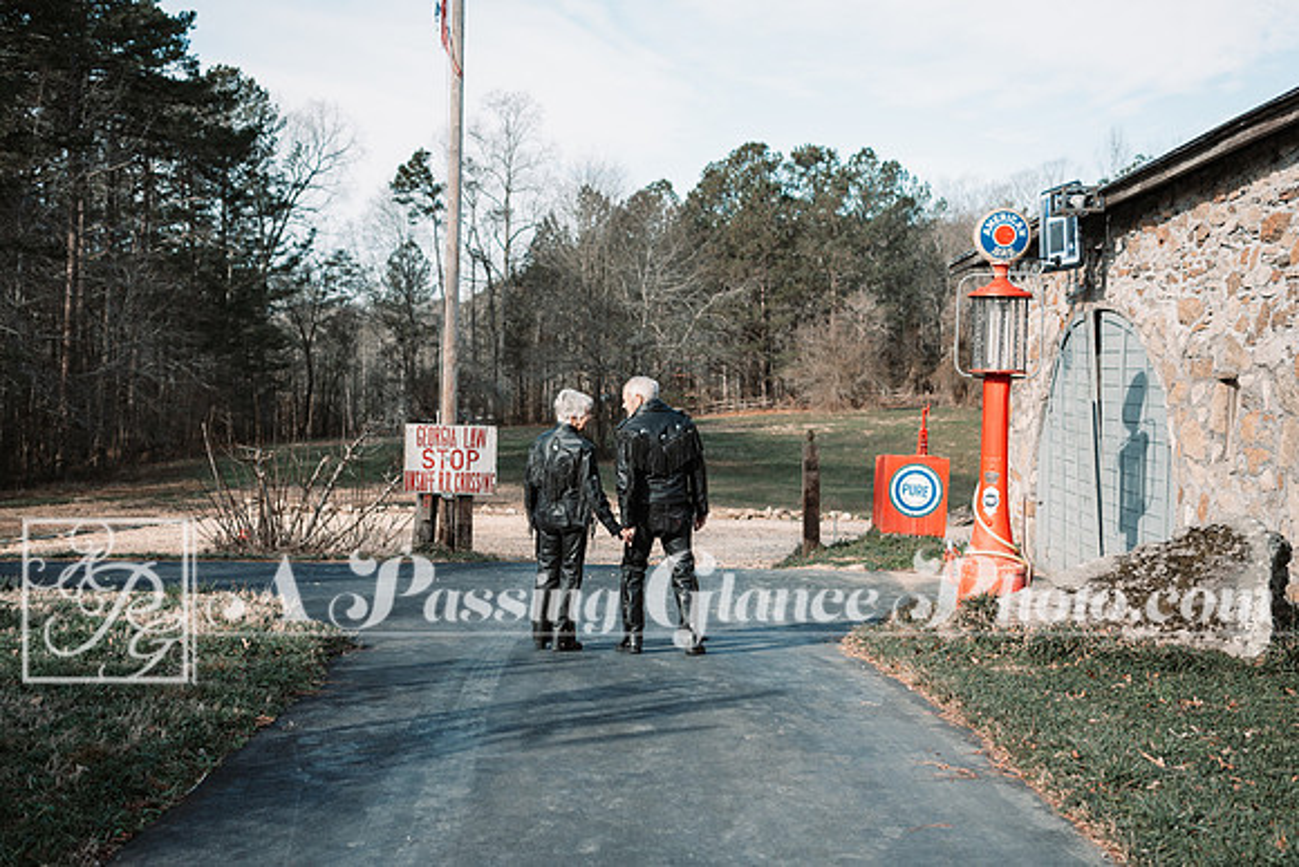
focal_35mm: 41
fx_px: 1482
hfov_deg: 47.3
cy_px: 434
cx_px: 650
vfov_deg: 32.6
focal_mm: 40
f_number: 3.2
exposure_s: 1/1250
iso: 250
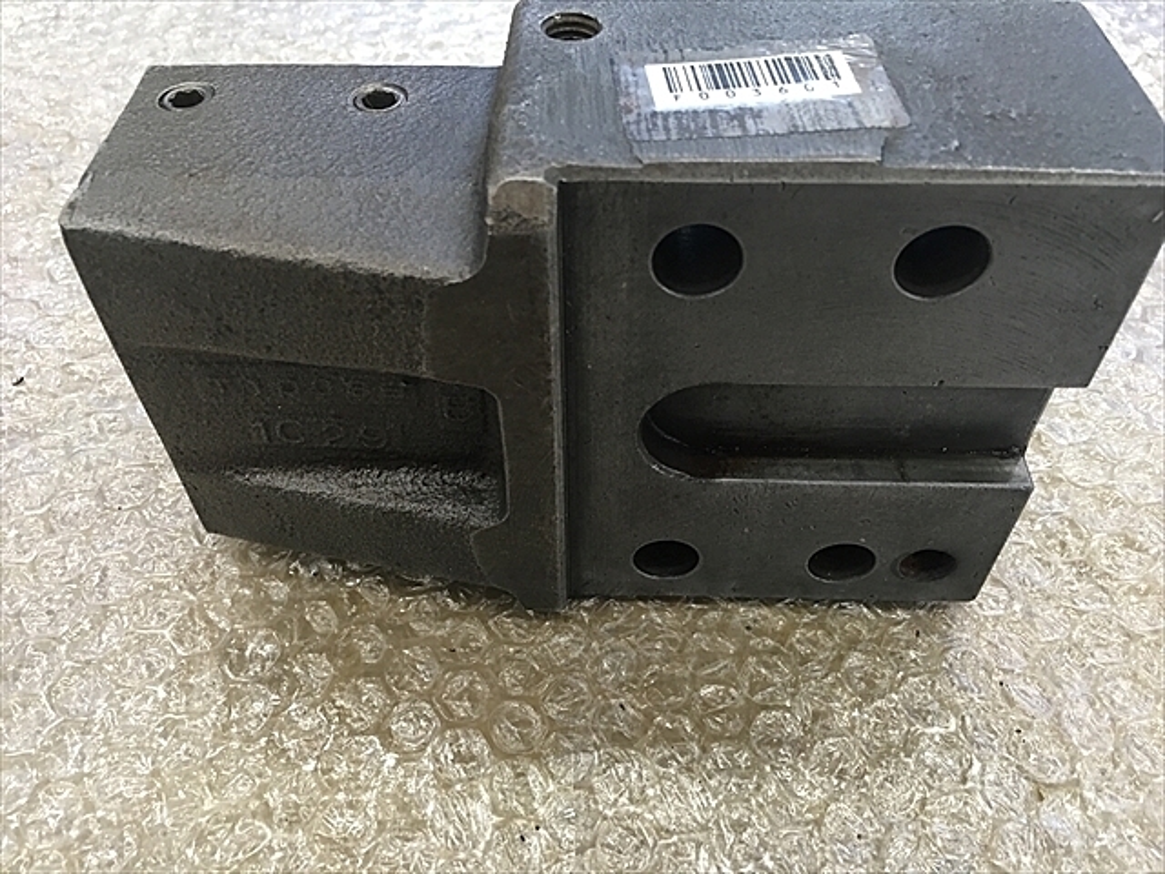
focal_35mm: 29
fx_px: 976
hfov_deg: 61.7
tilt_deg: -52.3
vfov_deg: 48.2
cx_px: 582
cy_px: 437
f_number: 2.2
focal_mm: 4.15
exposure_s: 1/30
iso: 80
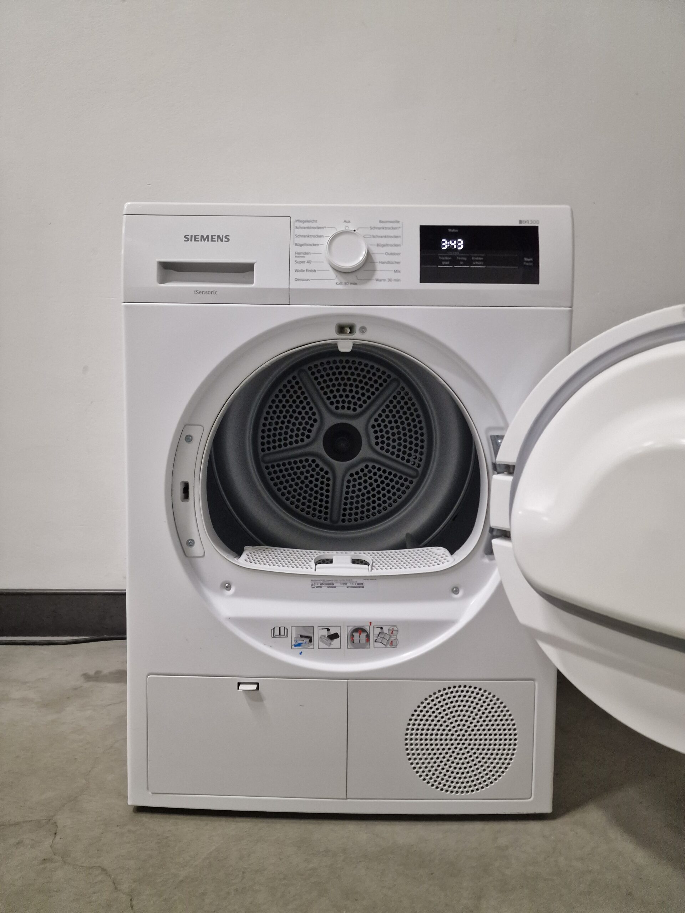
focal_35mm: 23
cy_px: 456
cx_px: 342
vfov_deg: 73.9
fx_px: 607
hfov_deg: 58.9
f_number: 1.8
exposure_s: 1/50
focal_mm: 6.4
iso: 640
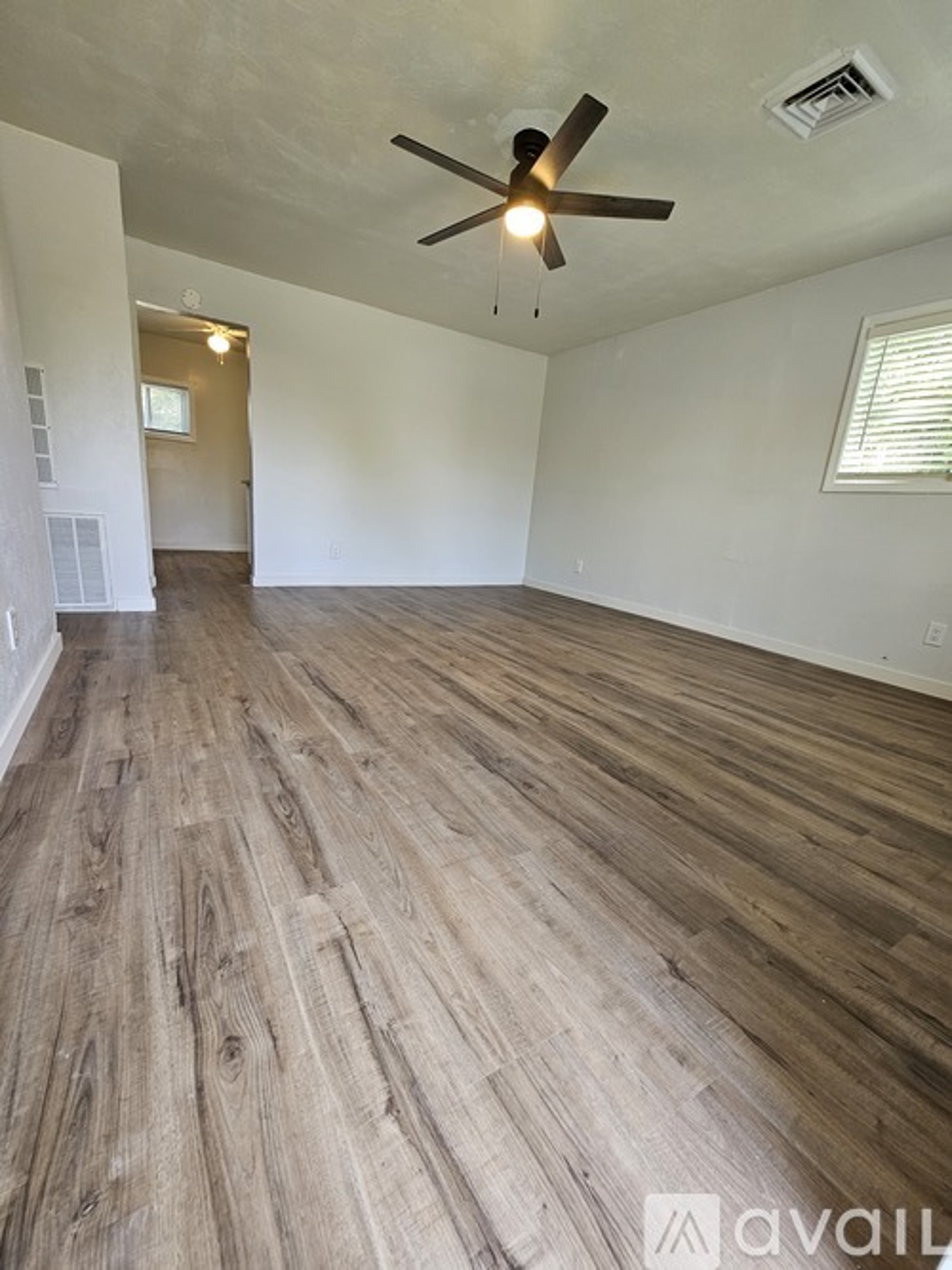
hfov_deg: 89.9
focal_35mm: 13
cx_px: 476
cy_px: 635
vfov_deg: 106.2
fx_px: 477
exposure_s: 1/60
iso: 125
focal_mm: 2.2
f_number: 2.2
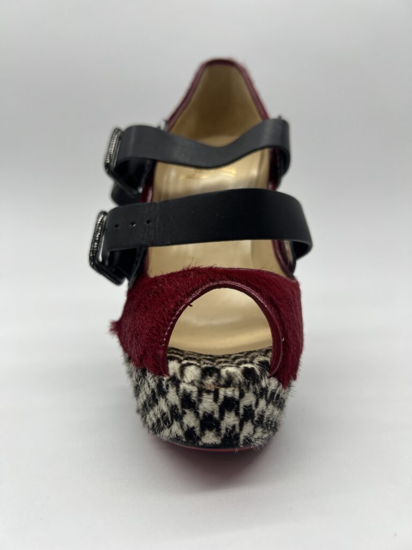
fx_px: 413
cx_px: 206
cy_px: 275
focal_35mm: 26
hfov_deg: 53.1
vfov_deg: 67.3
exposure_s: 1/230
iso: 40
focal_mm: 5.7
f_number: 1.5
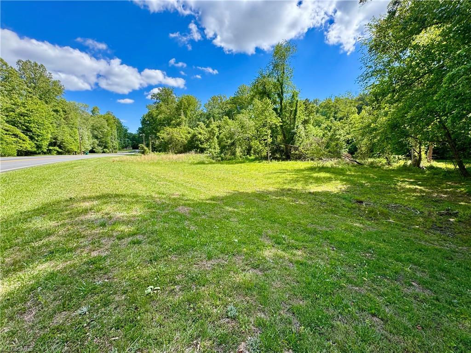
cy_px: 176
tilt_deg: -8.0
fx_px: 190
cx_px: 236
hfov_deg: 102.1
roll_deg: +0.3
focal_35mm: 14
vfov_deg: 85.7
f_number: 2.2
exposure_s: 1/587
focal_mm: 2.22
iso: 40
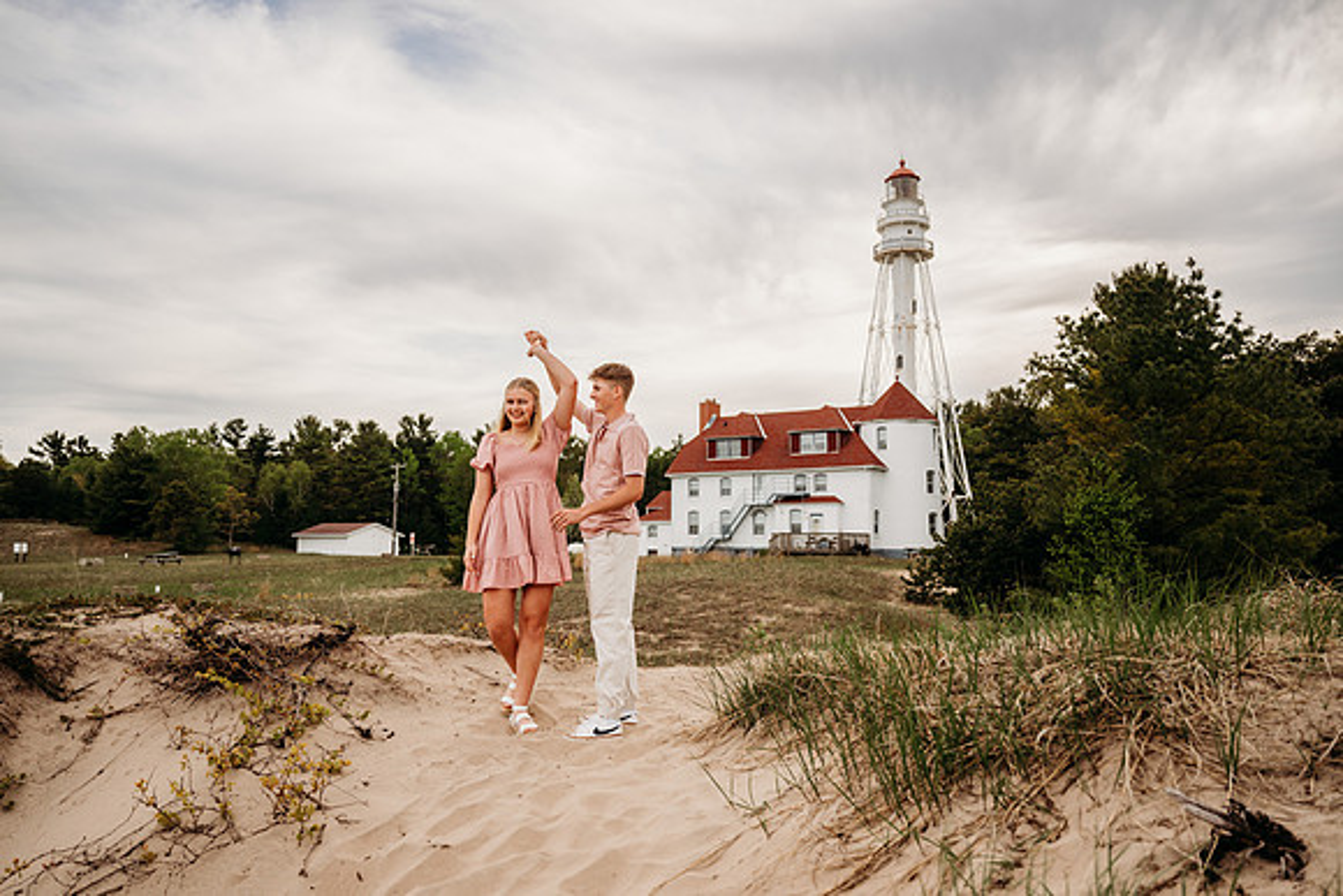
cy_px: 448
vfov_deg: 47.2
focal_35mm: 28
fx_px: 1026
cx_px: 672
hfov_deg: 66.4
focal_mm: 27.5
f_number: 2.8
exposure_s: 1/1600
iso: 200
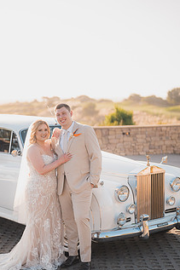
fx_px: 533
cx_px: 76
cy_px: 171
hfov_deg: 19.2
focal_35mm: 71
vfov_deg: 28.3
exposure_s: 1/5000
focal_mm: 50
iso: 200
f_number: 1.2
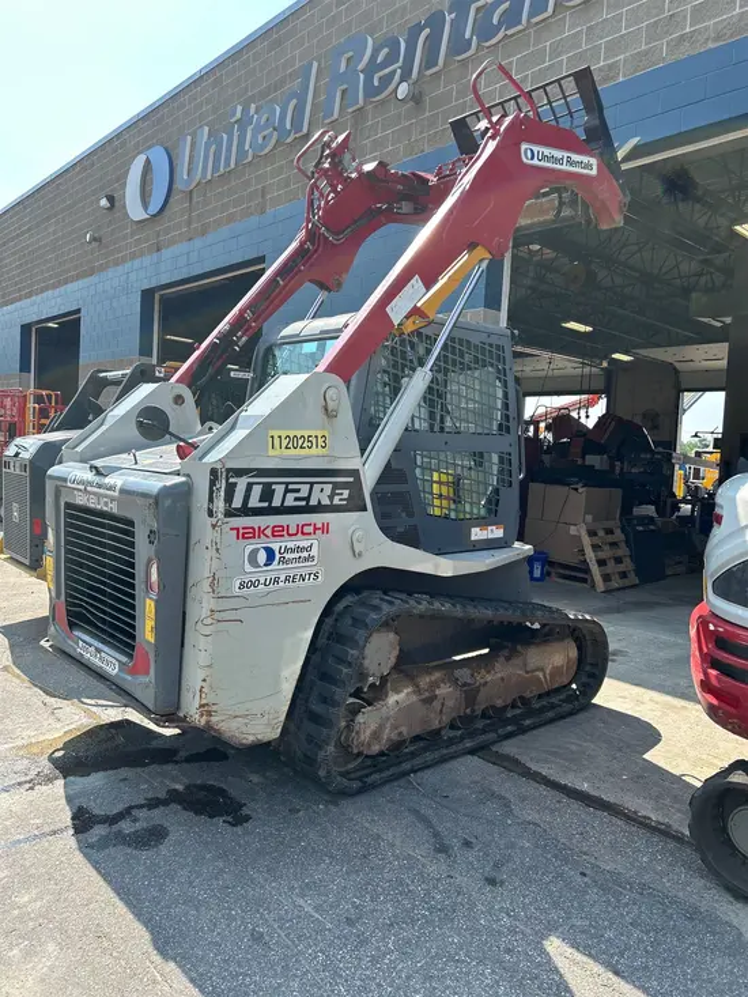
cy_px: 498
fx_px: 749
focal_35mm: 26
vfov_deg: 67.3
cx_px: 374
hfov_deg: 53.1
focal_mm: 5.7
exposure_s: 1/1377
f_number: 1.5
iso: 50
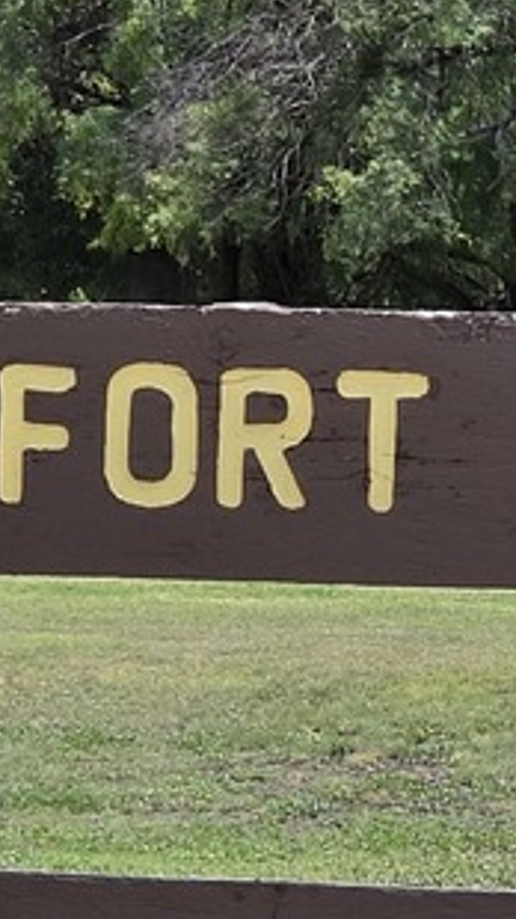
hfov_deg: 3.5
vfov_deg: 6.2
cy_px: 717
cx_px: 721
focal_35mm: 349
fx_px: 8503
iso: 25
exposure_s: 1/758
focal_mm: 7
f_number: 2.4
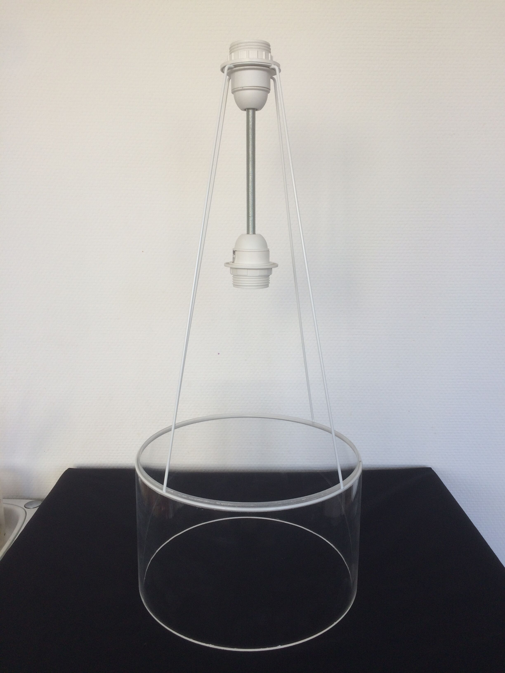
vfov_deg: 61.7
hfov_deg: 48.2
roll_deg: +1.8
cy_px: 336
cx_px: 252
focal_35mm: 29
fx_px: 564
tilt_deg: -12.5
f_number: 2.2
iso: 32
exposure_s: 1/122
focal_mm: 4.15
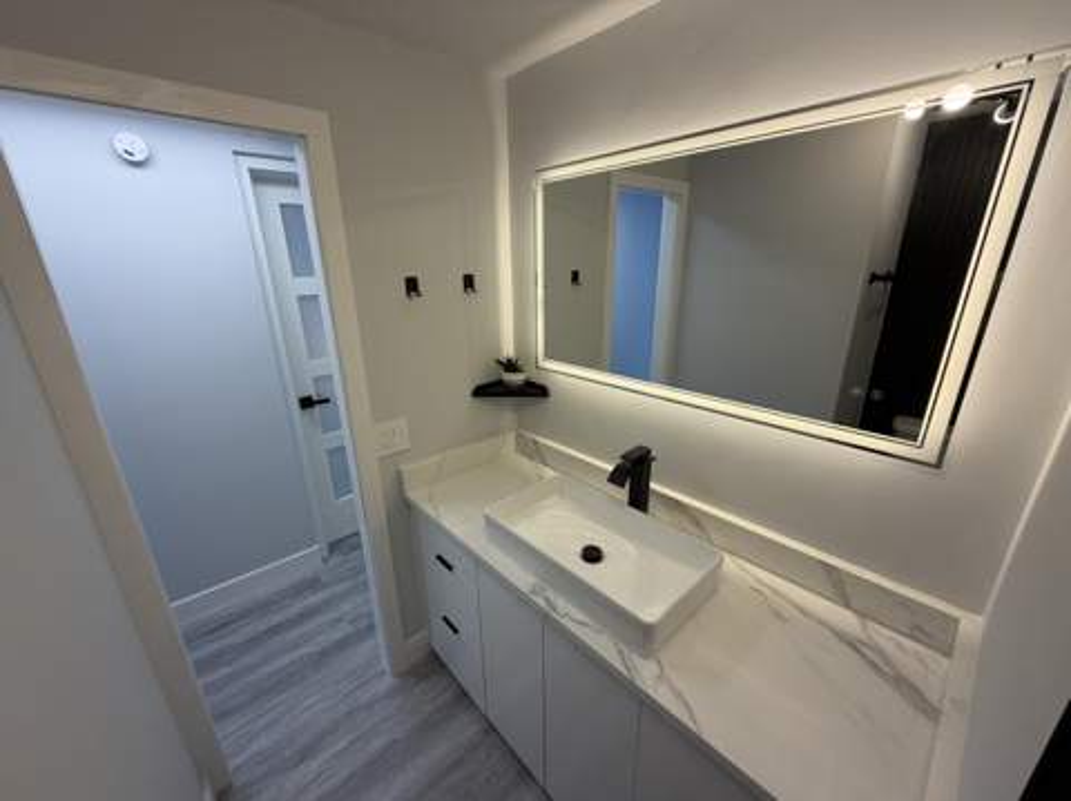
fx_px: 433
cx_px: 536
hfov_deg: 102.1
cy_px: 400
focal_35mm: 14
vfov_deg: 85.6
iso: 80
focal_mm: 2.22
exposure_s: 1/120
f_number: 2.2
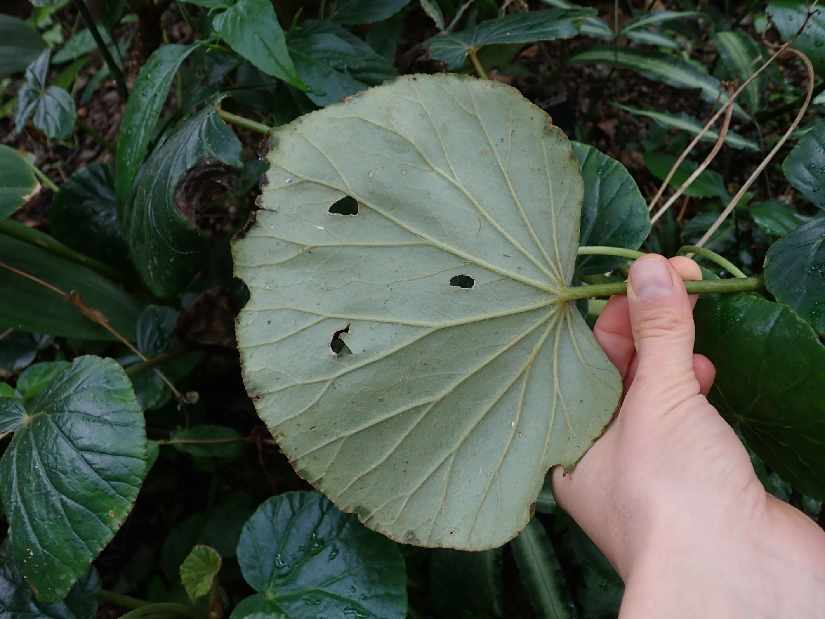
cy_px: 310
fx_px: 715
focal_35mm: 30
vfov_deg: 46.8
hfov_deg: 60.0
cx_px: 412
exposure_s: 1/125
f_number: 2.3
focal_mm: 5.5
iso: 160
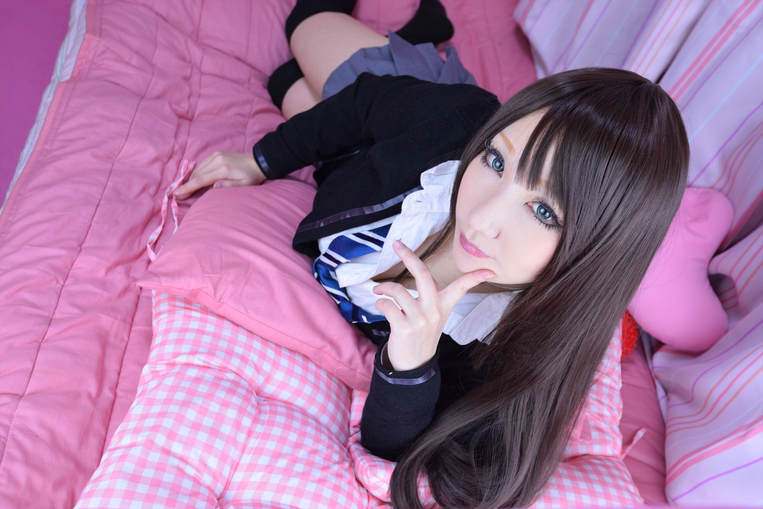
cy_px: 254
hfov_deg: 55.1
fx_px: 731
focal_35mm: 34
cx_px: 382
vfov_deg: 38.4
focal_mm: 23
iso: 400
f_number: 4
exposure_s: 1/80
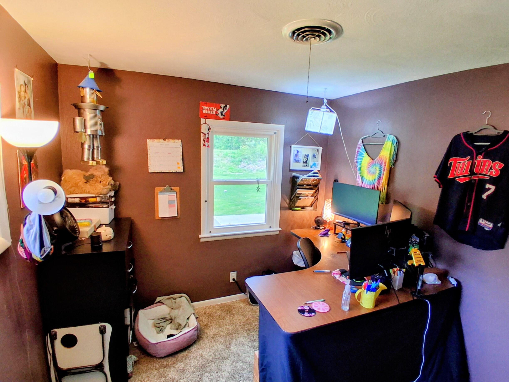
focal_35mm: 17
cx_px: 254
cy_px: 191
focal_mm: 1.4
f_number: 2.2
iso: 160
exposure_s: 1/40
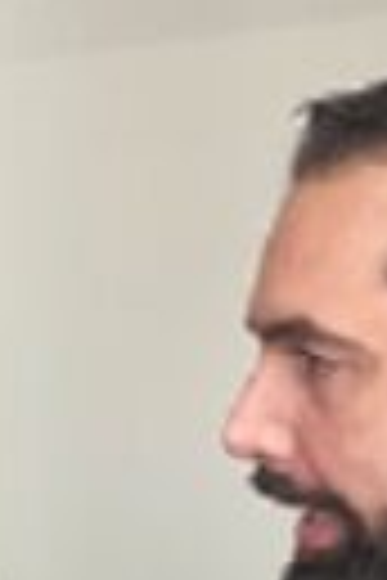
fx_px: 2596
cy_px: 562
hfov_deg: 8.2
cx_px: -310
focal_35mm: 161
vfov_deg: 12.6
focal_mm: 4.32
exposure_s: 1/100
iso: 160
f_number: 1.7
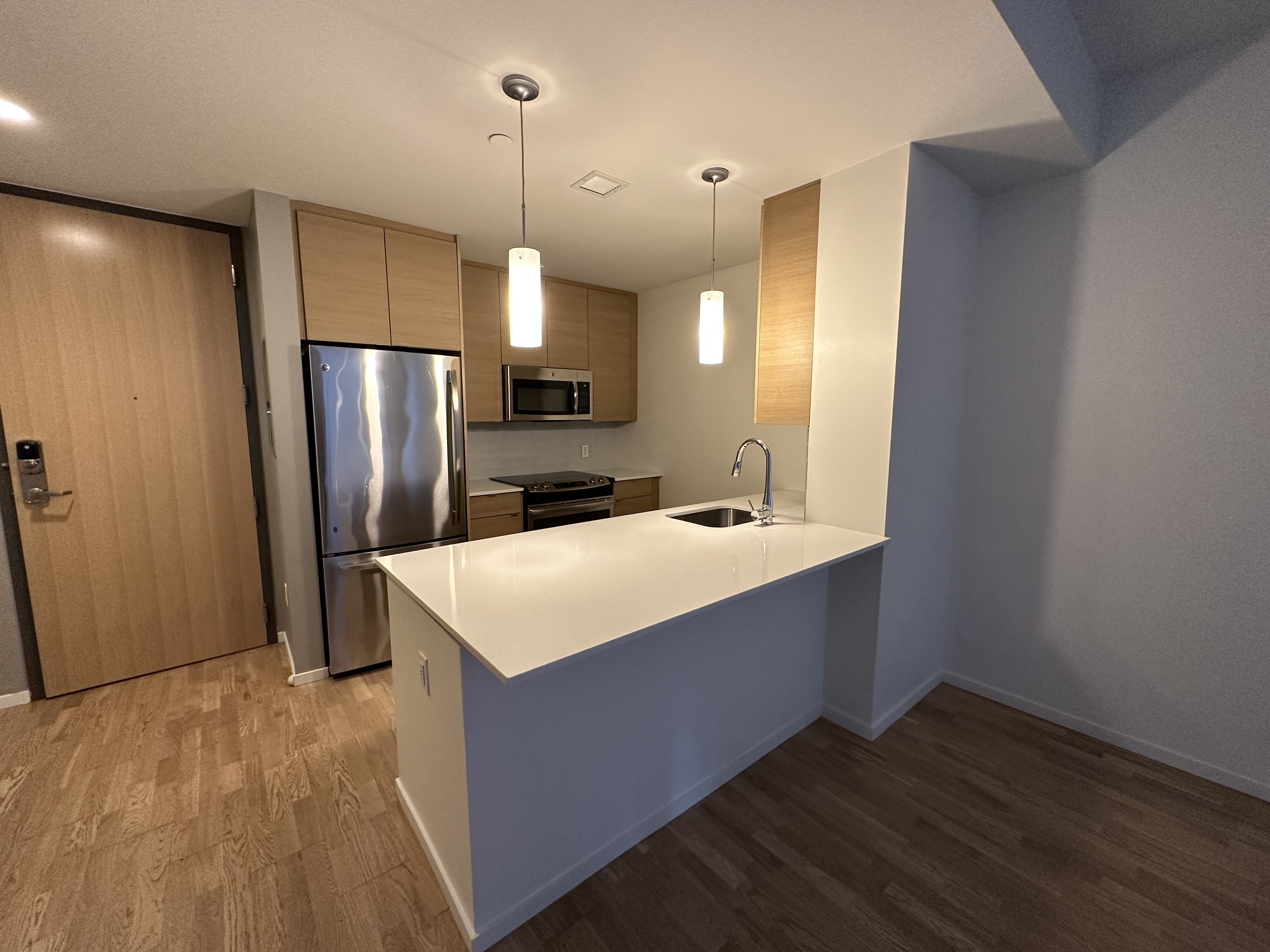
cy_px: 476
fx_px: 514
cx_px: 635
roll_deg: -0.5
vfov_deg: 85.7
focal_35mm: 14
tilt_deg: -7.7
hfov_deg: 102.1
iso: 250
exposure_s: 1/60
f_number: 2.2
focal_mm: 2.22
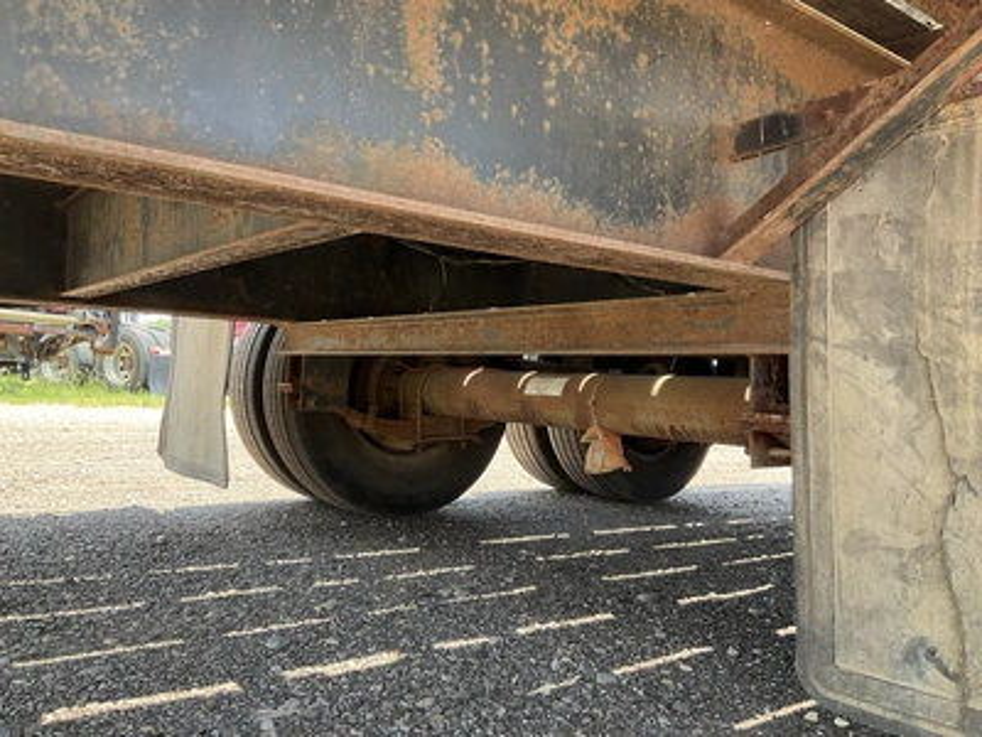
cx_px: 491
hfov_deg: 61.7
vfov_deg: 48.2
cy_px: 368
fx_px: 823
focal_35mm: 29
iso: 32
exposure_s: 1/125
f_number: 1.8
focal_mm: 3
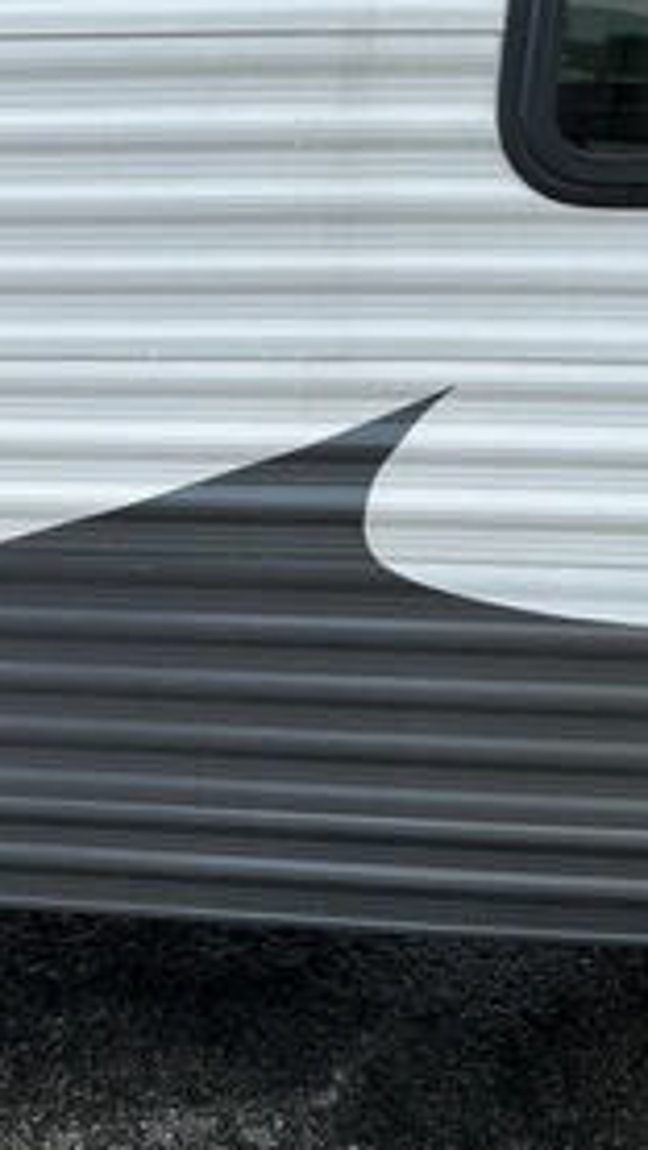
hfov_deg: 24.8
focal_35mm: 44
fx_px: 1343
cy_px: 606
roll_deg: -3.8
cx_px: -104
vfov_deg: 46.4
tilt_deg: -20.0
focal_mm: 3
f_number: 1.8
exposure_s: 1/759
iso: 25
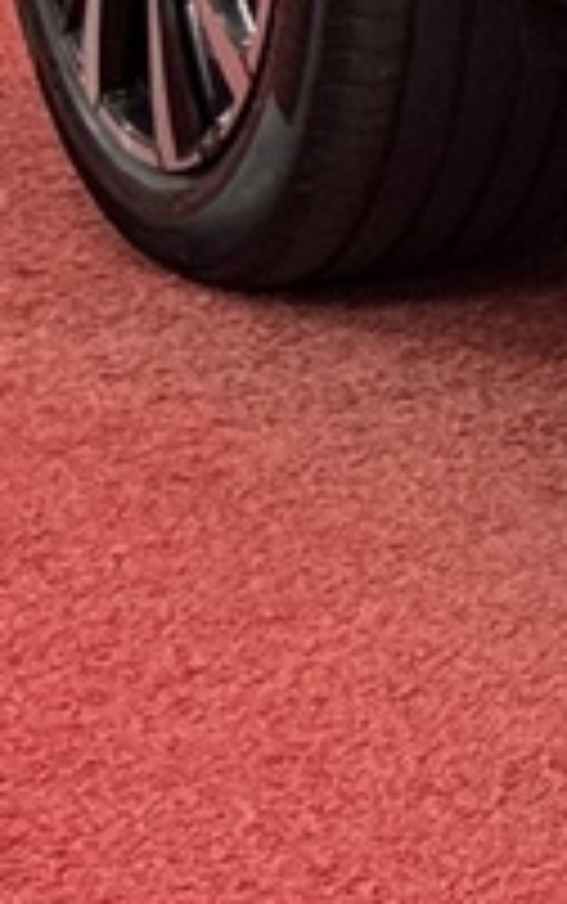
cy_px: -378
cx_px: 2912
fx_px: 8980
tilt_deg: -8.6
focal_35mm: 364
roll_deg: +0.2
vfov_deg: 5.7
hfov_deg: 3.3
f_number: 1.78
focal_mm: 6.76
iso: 100
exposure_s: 1/117
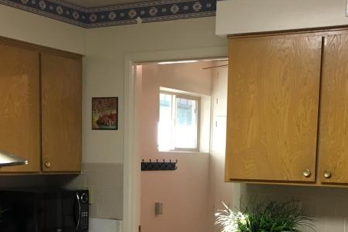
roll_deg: -1.3
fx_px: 658
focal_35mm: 68
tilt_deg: -8.3
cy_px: 243
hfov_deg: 29.6
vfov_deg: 19.3
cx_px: 186
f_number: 2.2
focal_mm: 4.15
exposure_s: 1/30
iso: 80
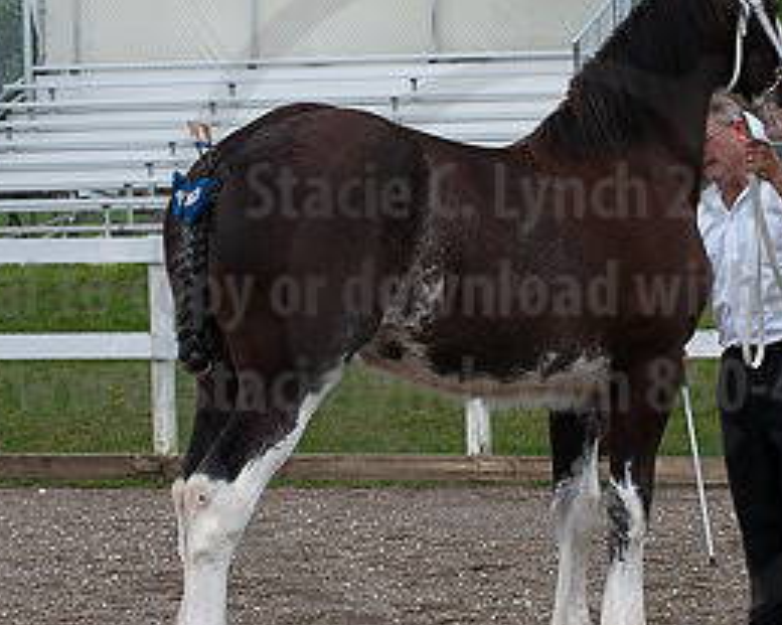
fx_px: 4905
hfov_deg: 9.1
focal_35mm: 212
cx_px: 522
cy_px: 285
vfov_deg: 7.3
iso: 640
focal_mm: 116
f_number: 5.6
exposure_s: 1/1250
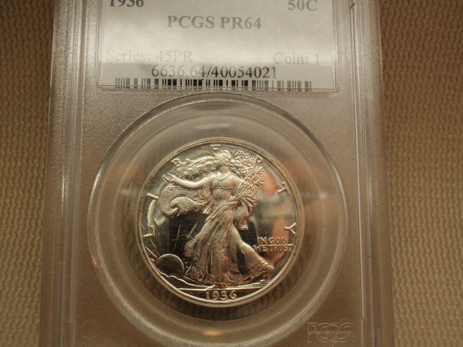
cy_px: 174
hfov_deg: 46.8
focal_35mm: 40
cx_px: 232
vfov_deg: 36.0
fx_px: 535
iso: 64
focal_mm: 7.25
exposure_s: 1/50
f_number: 3.9
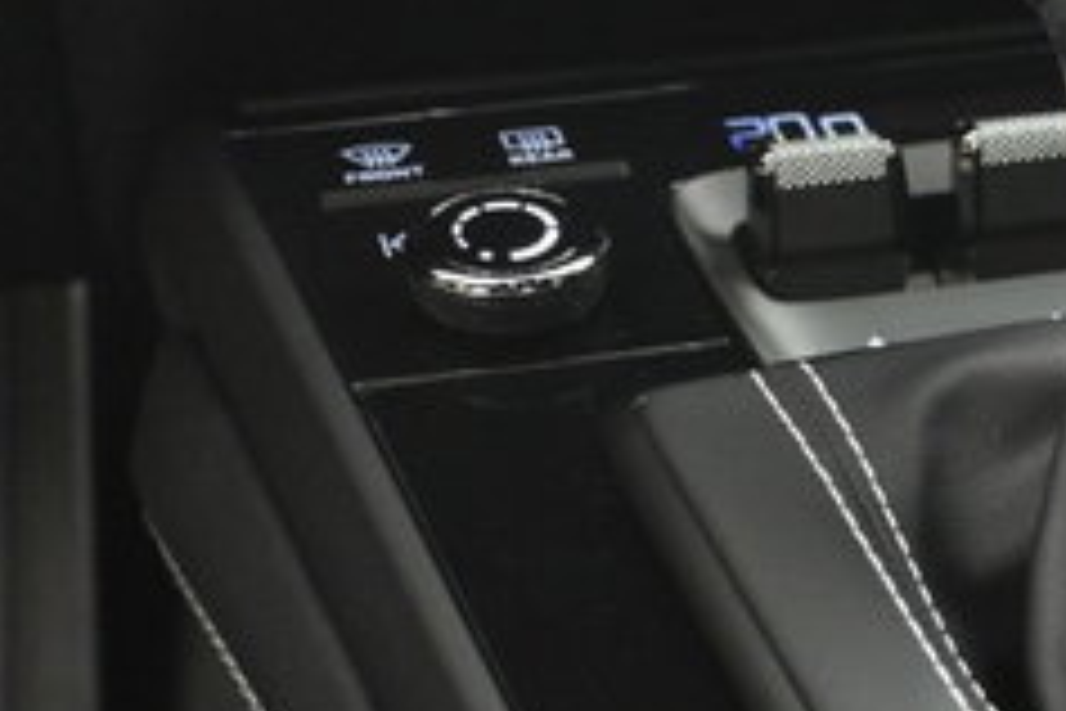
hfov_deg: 17.1
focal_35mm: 109
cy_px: 702
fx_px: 3240
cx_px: 1550
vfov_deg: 12.4
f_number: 4
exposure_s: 1/15
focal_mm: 22.5
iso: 2000
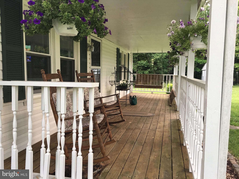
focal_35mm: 29
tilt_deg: -3.9
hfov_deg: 61.7
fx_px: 200
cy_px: 90
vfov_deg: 48.2
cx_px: 120
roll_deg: -1.7
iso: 25
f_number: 2.2
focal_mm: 4.15
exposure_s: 1/30
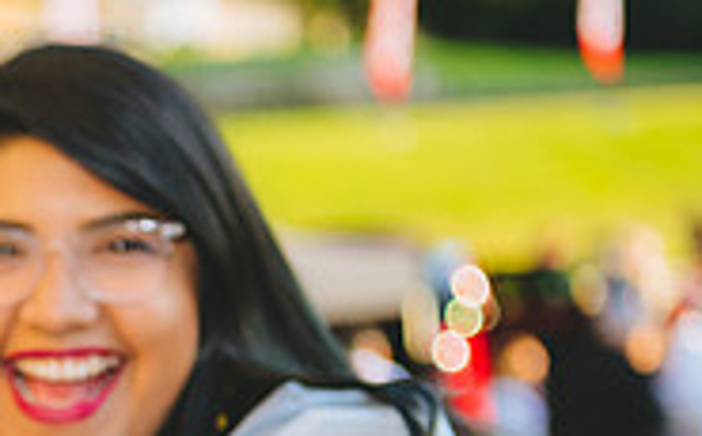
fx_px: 3668
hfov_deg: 10.7
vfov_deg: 6.8
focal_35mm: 192
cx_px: -182
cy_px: 518
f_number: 3.5
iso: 64
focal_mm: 60
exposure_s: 1/160
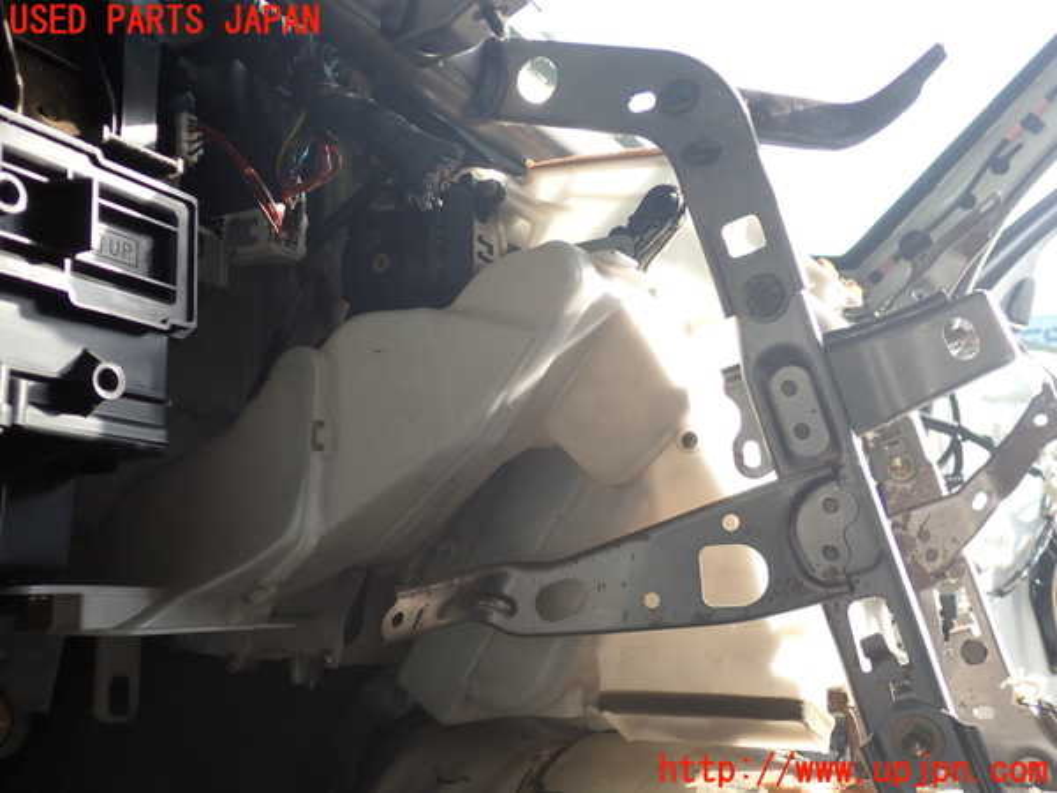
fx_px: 1099
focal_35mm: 36
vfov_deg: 39.7
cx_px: 528
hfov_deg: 51.4
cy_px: 396
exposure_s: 1/200
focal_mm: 6.37
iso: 100
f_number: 2.5
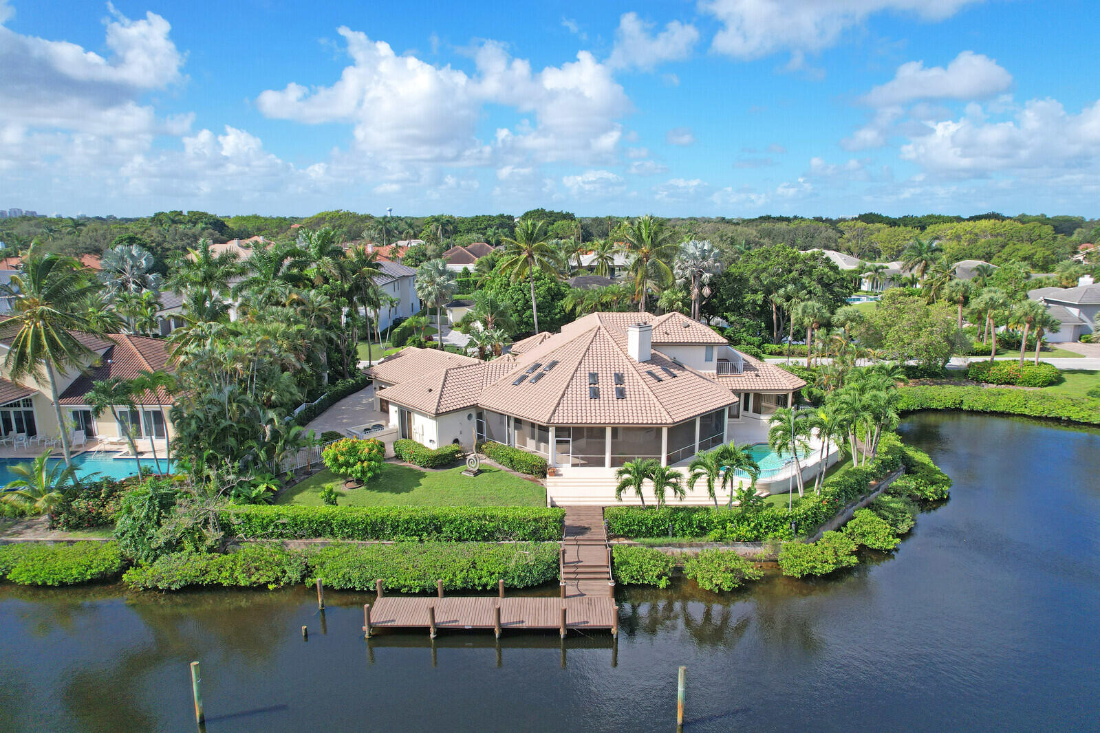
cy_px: 366
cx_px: 550
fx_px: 672
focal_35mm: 22
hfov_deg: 78.6
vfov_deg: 57.2
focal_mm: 8.38
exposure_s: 1/1600
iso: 110
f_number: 2.8
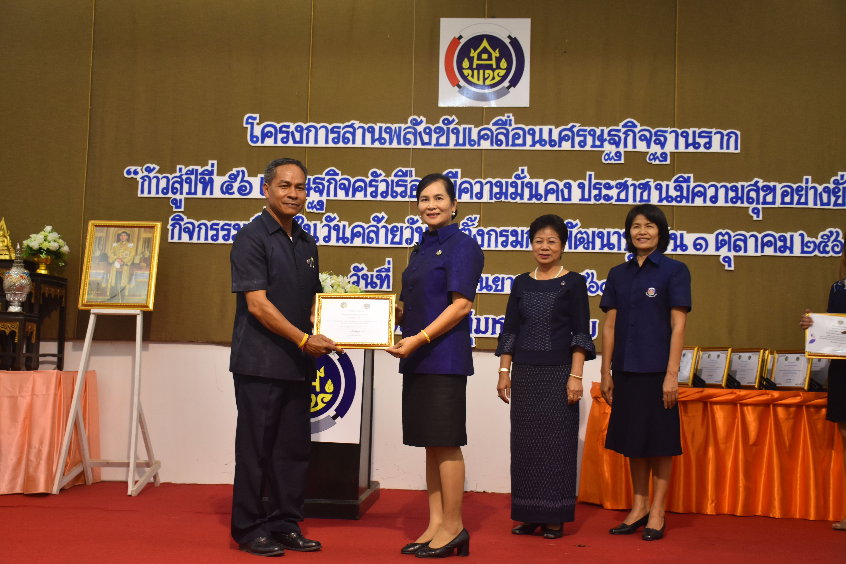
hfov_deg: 43.6
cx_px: 423
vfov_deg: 29.9
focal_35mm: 45
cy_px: 282
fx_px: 1057
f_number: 4
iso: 720
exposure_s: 1/60
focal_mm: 30
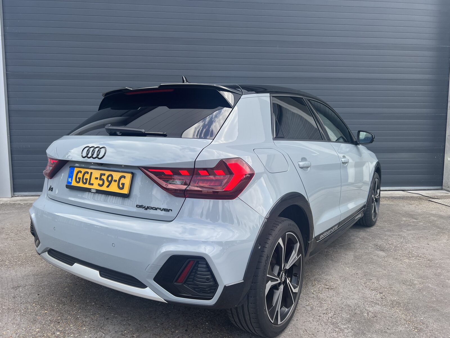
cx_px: 225
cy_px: 169
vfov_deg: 53.1
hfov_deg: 67.3
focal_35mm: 26
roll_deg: +0.8
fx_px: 338
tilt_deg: -5.4
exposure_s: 1/1038
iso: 50
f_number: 1.5
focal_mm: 5.7
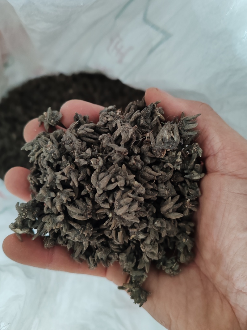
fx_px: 257
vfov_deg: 65.3
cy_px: 165
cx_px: 124
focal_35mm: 27
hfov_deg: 51.3
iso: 2500
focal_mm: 6.12
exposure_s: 1/50
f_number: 1.9
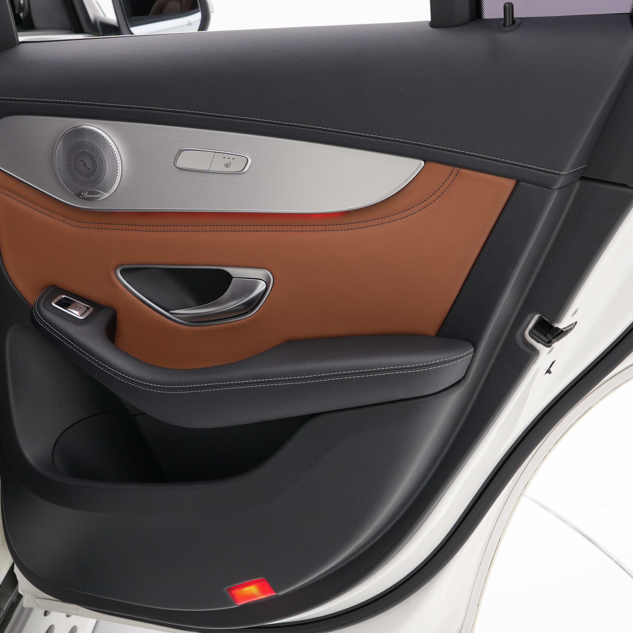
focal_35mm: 67
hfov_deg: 25.7
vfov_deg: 25.7
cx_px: 300
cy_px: 315
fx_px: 1386
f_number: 7.1
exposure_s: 1/50
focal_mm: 34.5
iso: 250
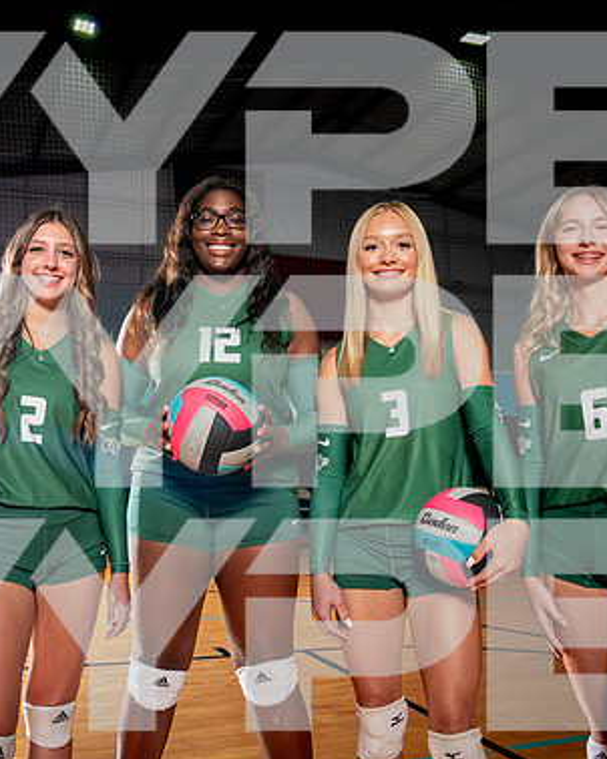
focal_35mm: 35
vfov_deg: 51.6
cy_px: 383
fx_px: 787
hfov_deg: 41.8
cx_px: 213
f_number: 4.5
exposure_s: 1/200
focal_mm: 24
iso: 250
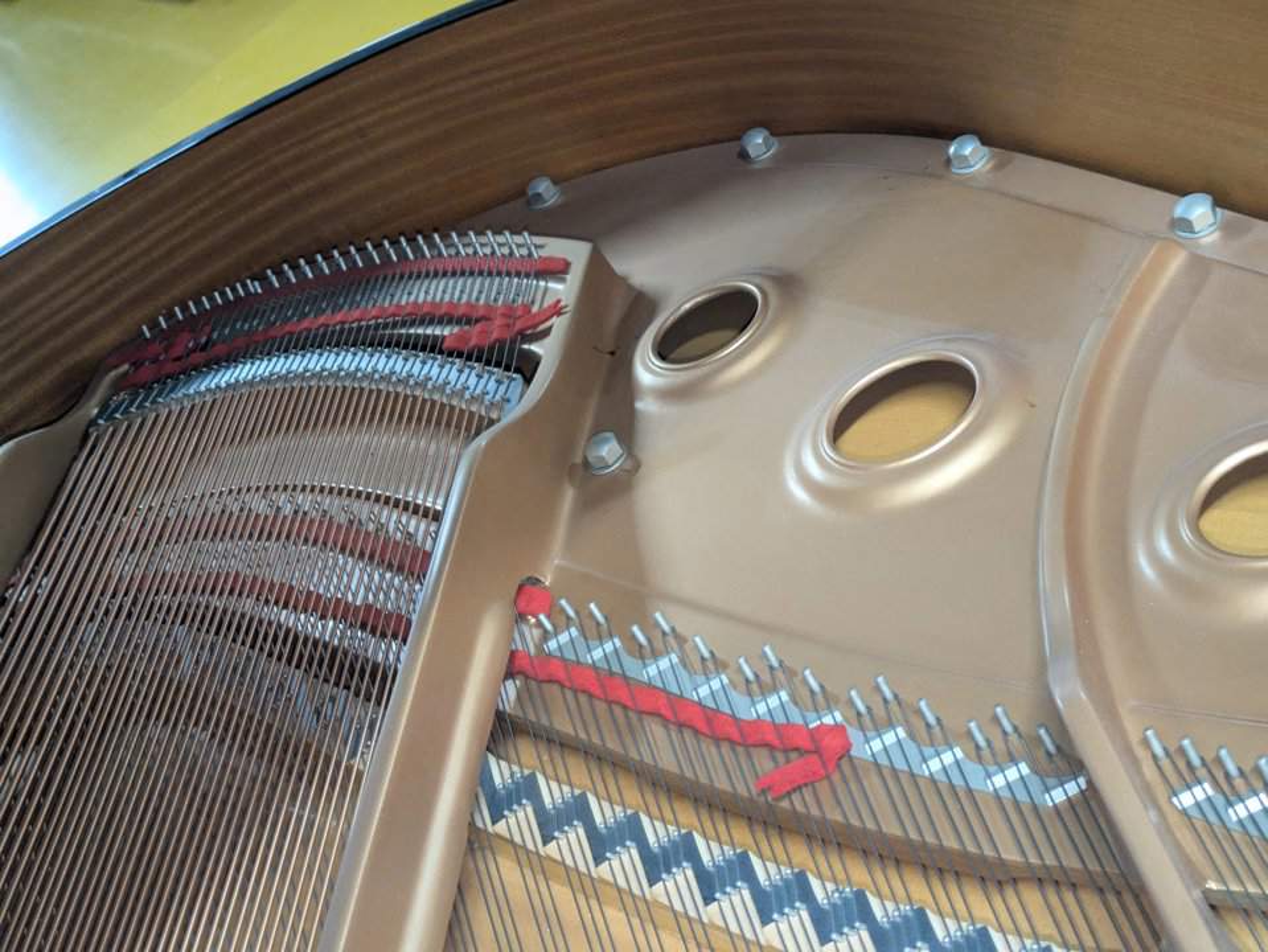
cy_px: 476
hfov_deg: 37.5
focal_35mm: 51
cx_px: 634
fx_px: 1869
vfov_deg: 28.6
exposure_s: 1/40
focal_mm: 5.43
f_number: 1.89
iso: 606
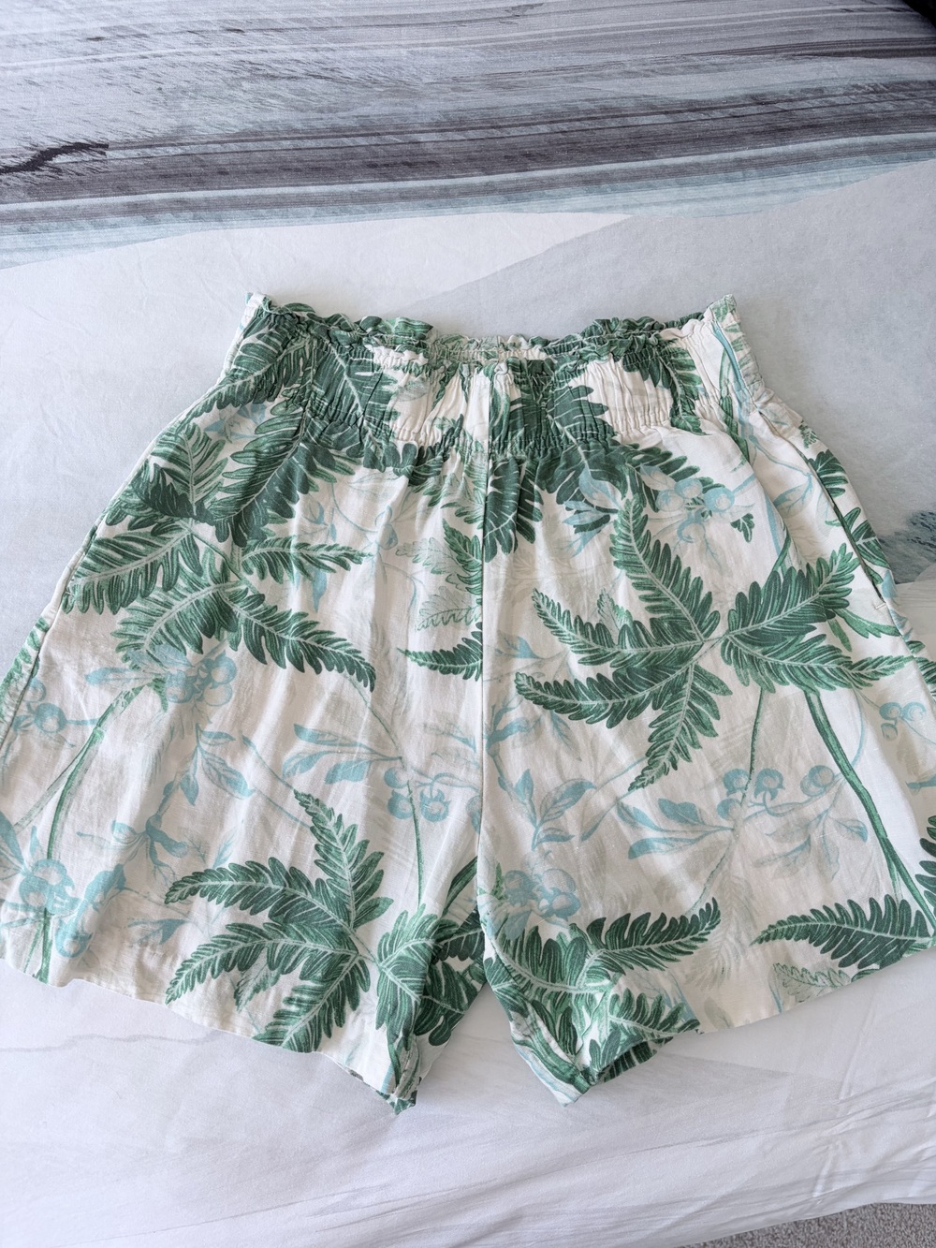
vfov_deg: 67.3
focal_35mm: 26
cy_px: 624
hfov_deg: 53.1
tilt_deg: -80.0
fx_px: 937
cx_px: 468
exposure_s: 1/343
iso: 50
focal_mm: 5.96
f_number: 1.6
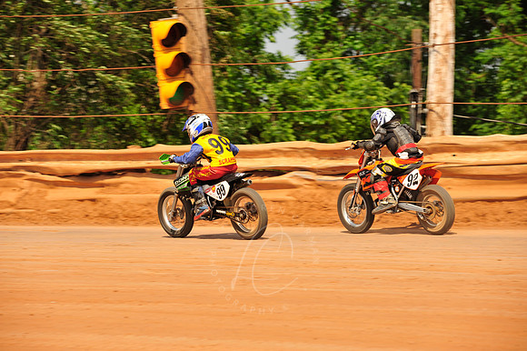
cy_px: 176
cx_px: 264
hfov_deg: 10.3
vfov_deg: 6.9
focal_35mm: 200
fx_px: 2926
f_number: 9
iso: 200
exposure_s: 1/400
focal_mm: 200
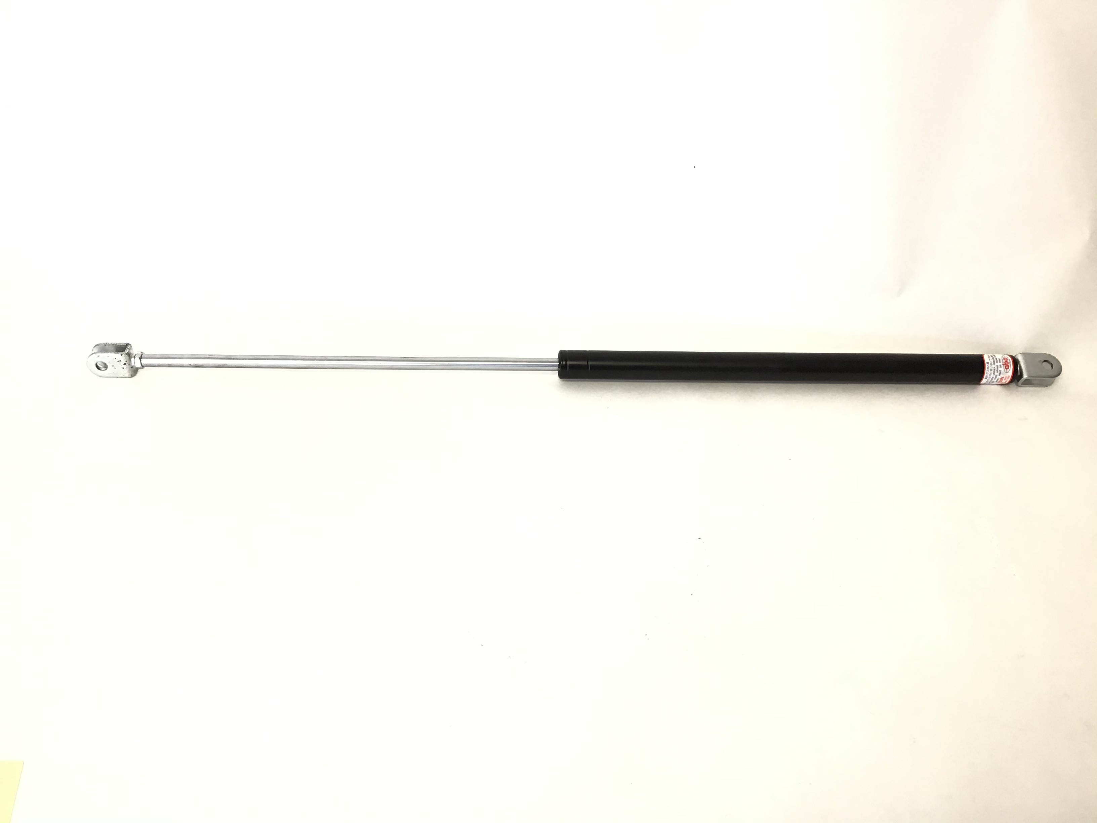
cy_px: 412
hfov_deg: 58.4
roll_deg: -0.1
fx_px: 982
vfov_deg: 45.4
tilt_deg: -41.5
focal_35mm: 31
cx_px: 548
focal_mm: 3.3
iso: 32
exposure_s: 1/40
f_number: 2.4
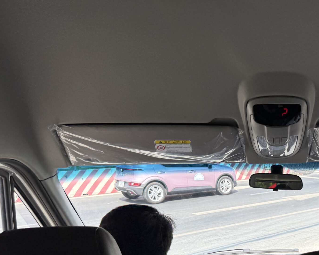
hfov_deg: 39.4
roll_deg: +1.0
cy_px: 217
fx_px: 415
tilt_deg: -13.9
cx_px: 279
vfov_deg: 32.8
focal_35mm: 44
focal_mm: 6.76
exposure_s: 1/1980
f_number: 1.78
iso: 80
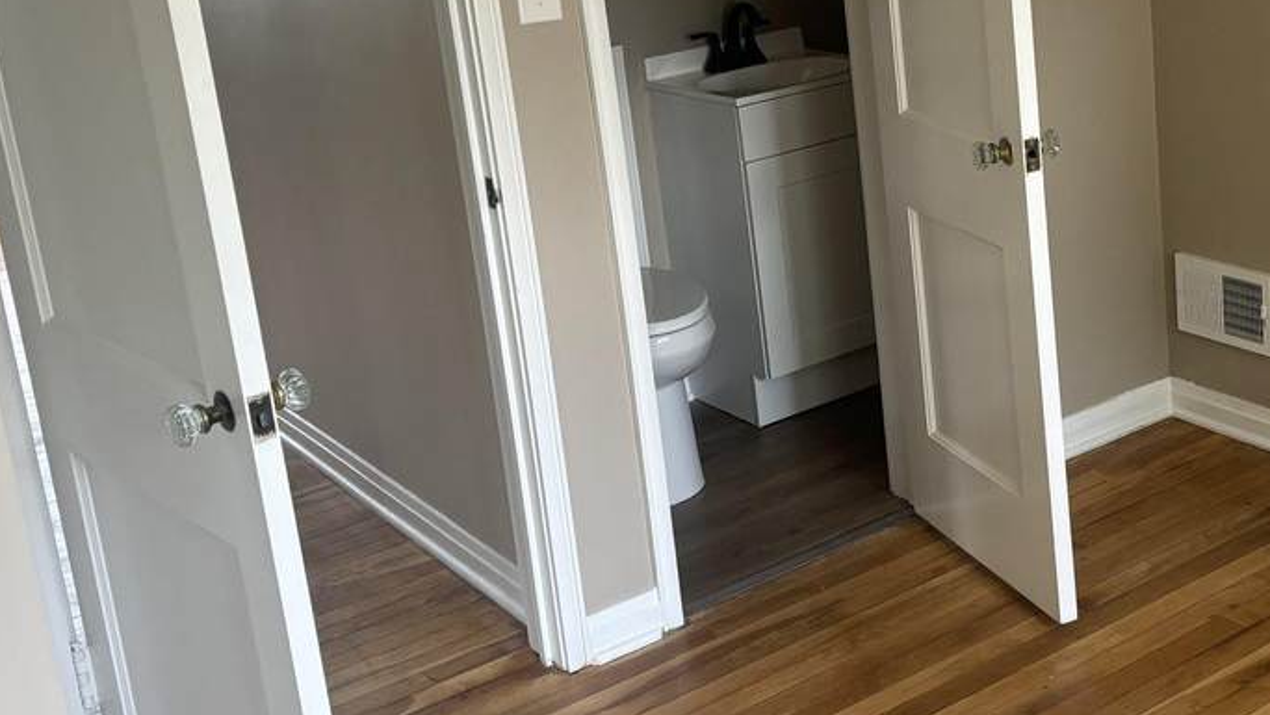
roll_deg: +4.5
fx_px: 1785
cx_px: 973
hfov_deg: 38.0
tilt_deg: -13.1
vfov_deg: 22.5
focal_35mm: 53
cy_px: 186
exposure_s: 1/121
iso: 125
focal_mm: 5.96
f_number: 1.6
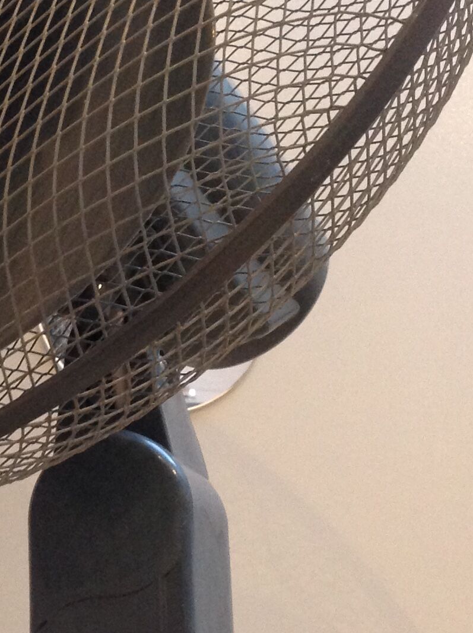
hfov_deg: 17.1
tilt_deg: +16.0
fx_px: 1553
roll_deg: -0.4
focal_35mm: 85
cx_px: 62
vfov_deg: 23.0
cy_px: 360
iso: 250
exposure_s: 1/15
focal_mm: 4.28
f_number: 2.4
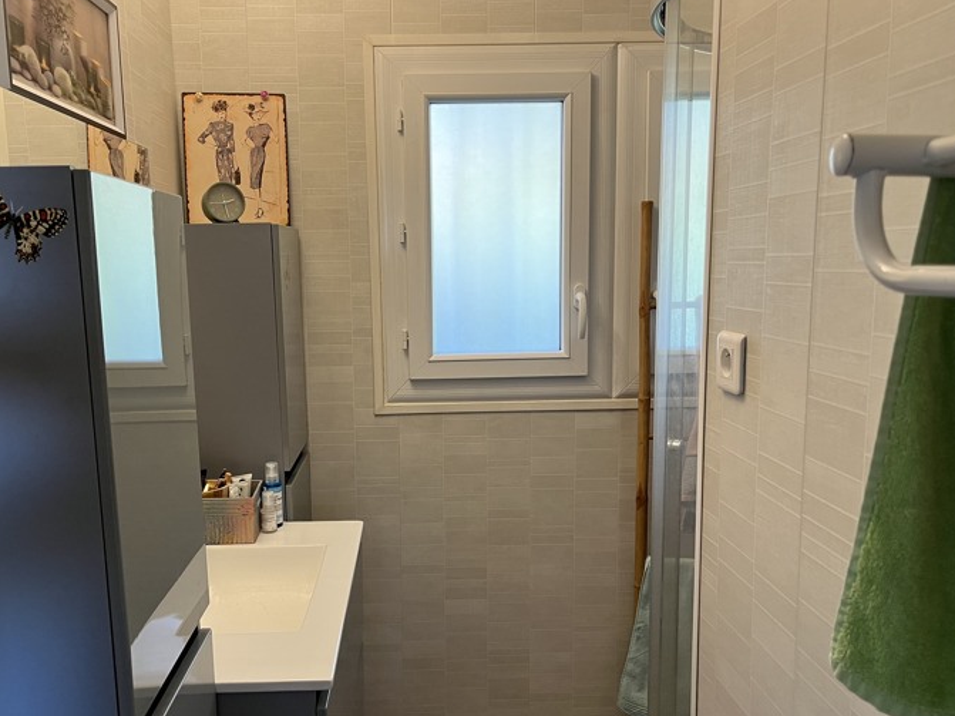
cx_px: 430
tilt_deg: -8.2
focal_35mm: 31
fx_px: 855
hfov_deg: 58.2
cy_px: 404
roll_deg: +1.6
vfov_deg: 45.3
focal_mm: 5.1
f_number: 1.6
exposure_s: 1/50
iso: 80
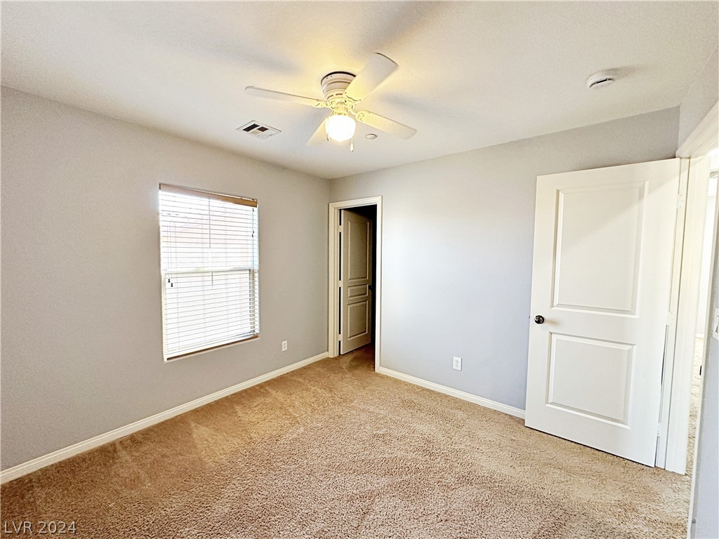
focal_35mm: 14
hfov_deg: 102.1
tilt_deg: -1.6
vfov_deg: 85.7
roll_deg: -0.2
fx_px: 291
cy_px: 270
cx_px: 360
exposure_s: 1/120
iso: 250
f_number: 2.2
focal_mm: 2.22
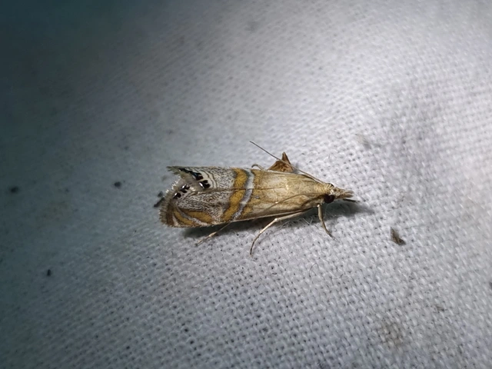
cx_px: 246
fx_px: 370
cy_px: 184
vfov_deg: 53.1
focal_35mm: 26
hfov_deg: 67.3
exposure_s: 1/100
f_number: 1.8
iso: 80
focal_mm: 5.4
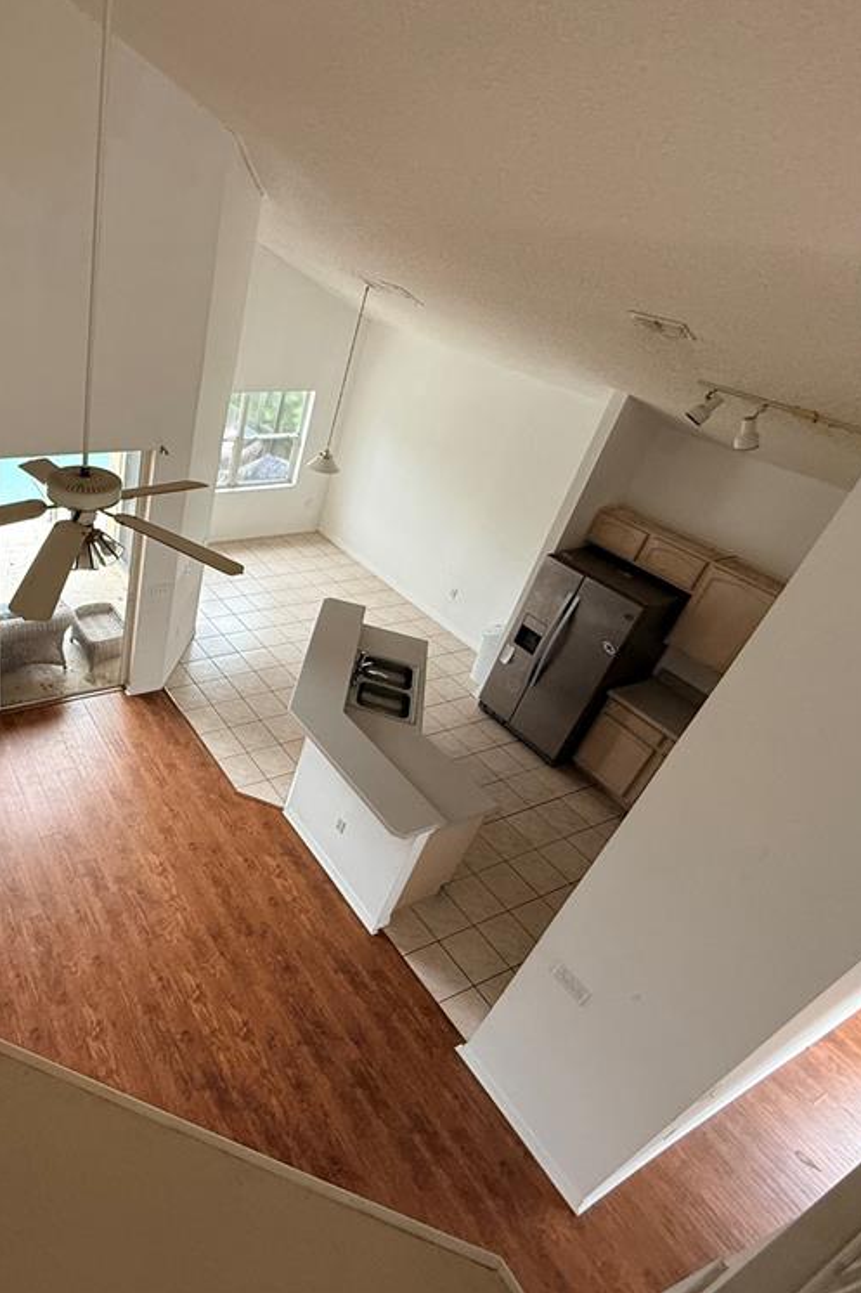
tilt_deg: -33.1
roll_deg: -6.8
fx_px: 718
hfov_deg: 57.0
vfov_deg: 84.0
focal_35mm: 20
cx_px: 163
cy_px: 631
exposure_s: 1/99
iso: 200
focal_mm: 2.22
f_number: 2.2
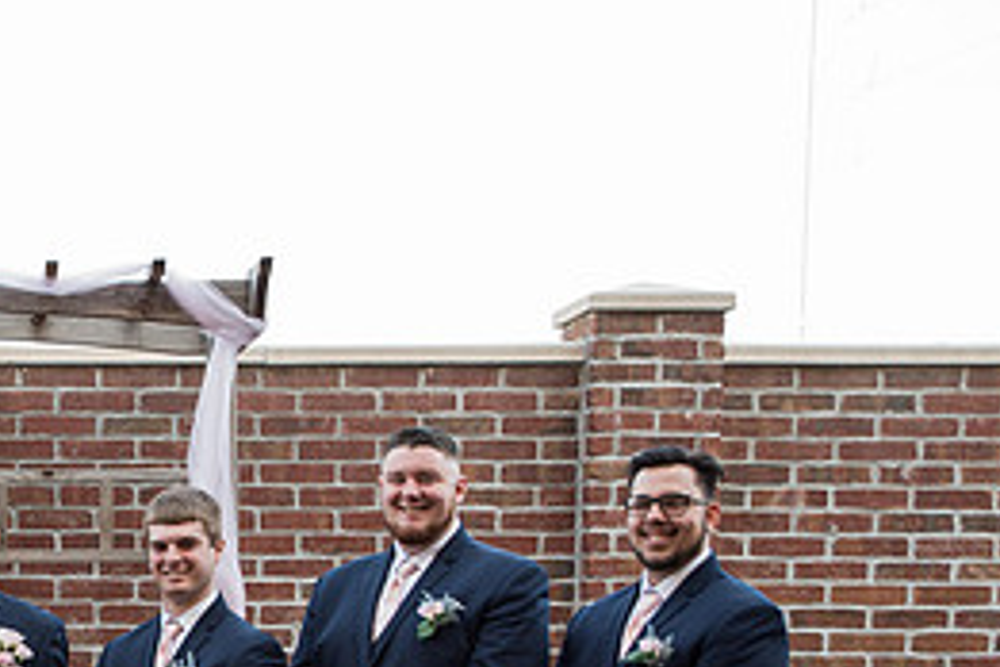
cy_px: 741
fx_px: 2111
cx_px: -182
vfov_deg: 17.3
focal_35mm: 76
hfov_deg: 24.3
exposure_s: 1/200
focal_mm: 31
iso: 320
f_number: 3.5
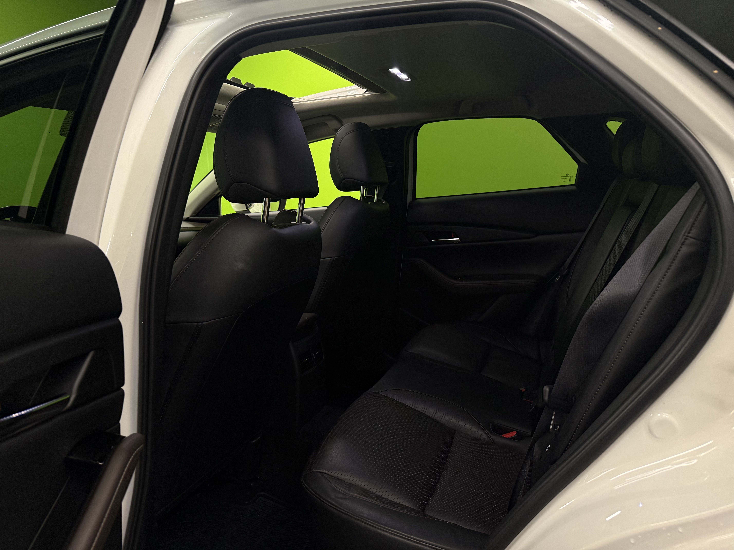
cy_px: 275
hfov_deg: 71.6
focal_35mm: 24
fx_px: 509
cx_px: 367
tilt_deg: -9.0
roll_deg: +2.4
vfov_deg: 56.8
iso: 200
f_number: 1.78
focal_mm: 6.76
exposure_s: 1/100
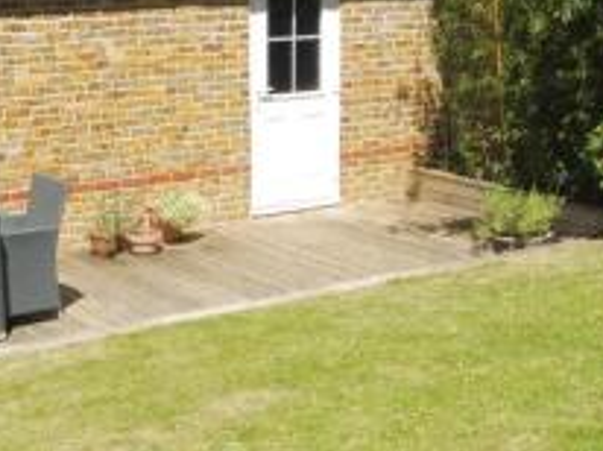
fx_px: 1183
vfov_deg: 21.5
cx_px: 233
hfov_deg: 28.5
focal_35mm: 68
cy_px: 297
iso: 100
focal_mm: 4.3
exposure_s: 1/640
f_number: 4
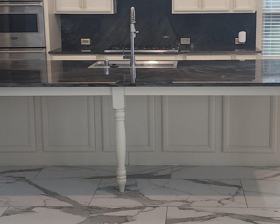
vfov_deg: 24.5
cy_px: 81
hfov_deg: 30.4
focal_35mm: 62
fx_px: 514
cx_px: 167
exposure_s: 1/60
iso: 40
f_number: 1.8
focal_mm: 6.4
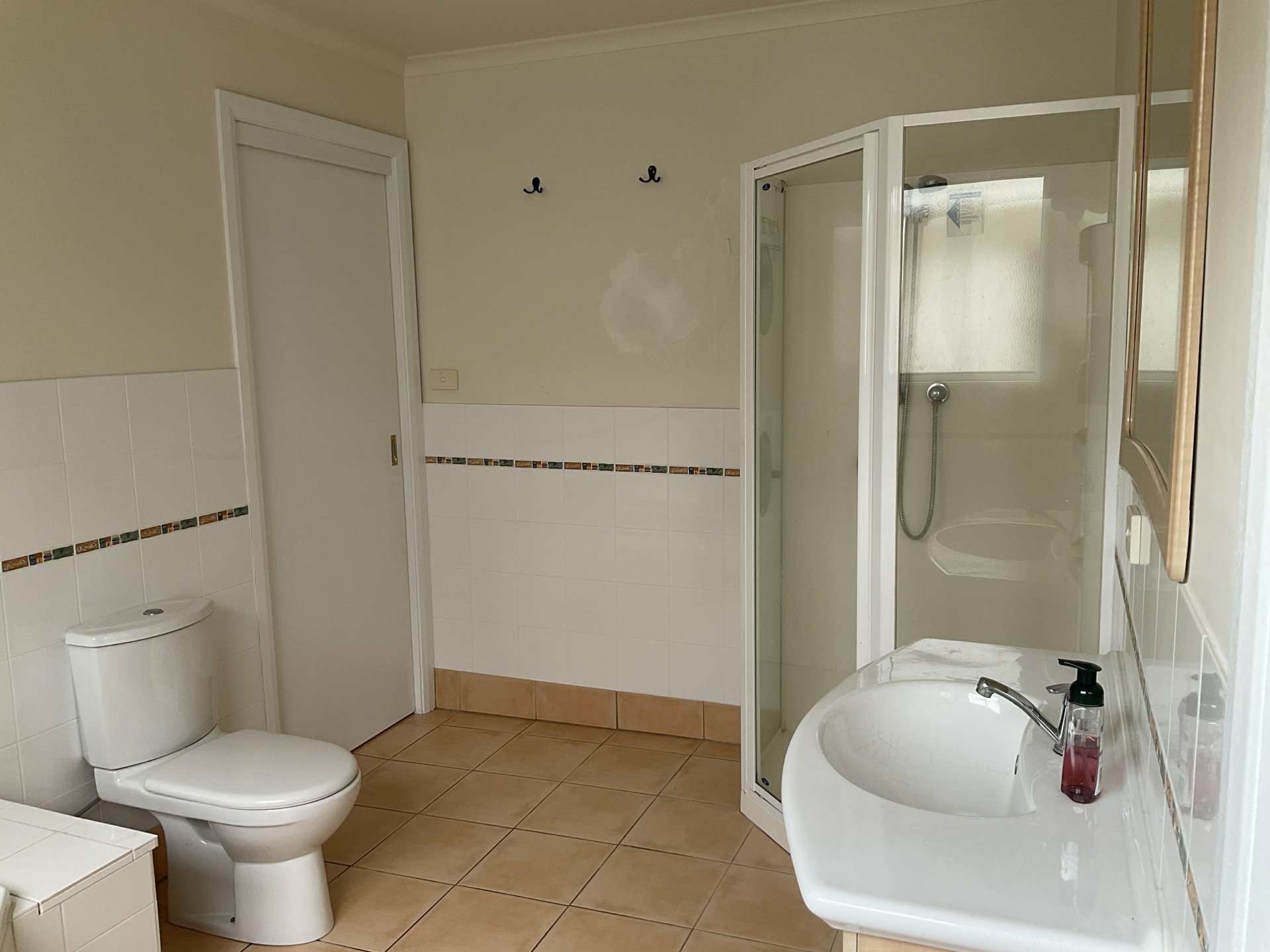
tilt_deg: -7.9
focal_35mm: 29
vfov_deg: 48.2
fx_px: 1064
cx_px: 635
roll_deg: +0.6
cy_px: 476
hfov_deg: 61.7
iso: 40
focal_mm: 3
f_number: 1.8
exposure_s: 1/100
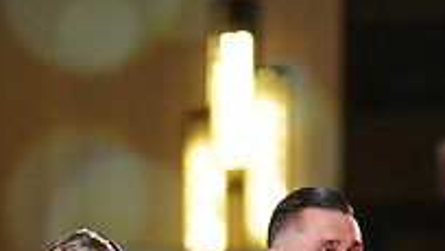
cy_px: 629
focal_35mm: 474
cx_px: 167
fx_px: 5596
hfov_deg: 4.6
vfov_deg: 2.5
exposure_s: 1/400
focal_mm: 159
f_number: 2.8
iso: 1600
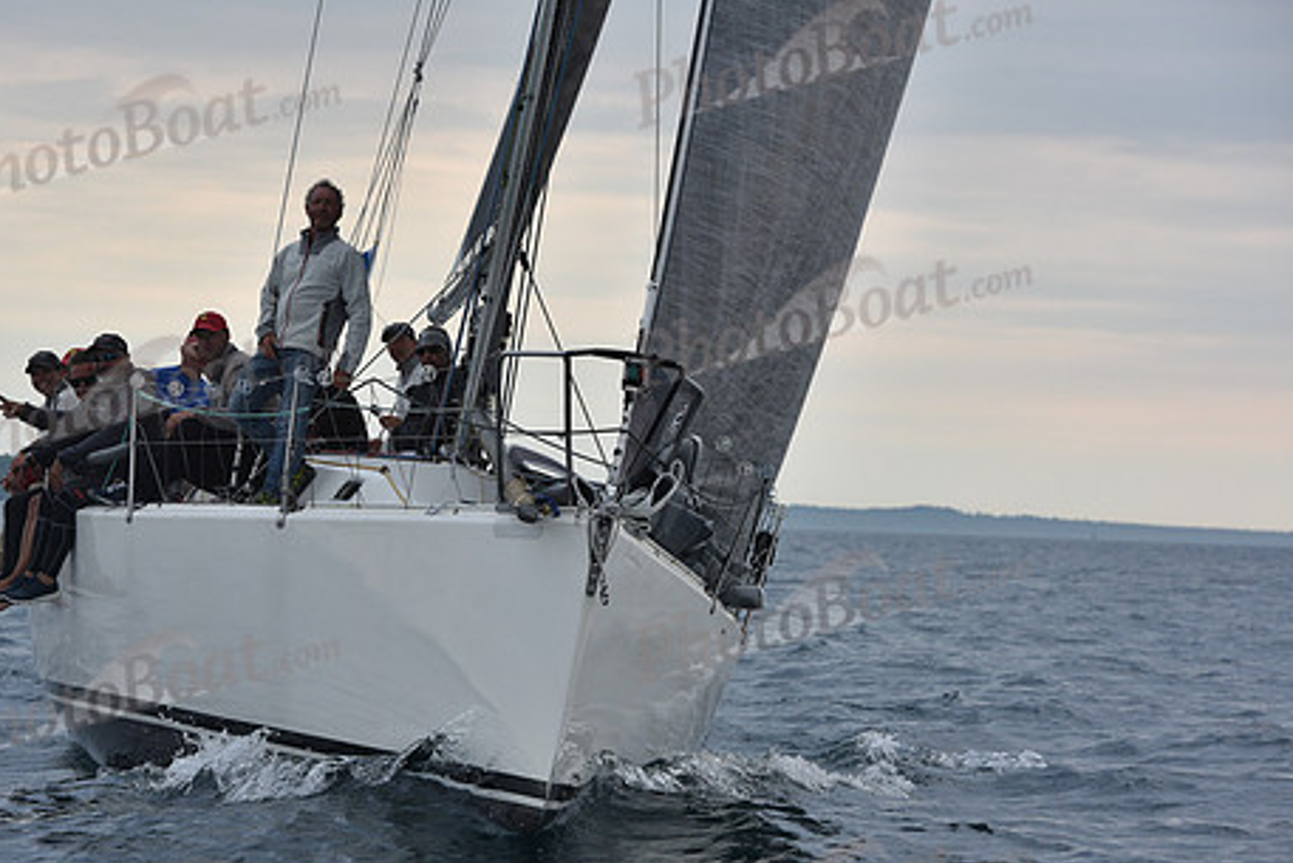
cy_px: 502
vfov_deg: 8.3
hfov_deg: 12.4
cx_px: 489
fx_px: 5928
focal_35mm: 165
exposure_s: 1/800
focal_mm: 130
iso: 400
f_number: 7.1
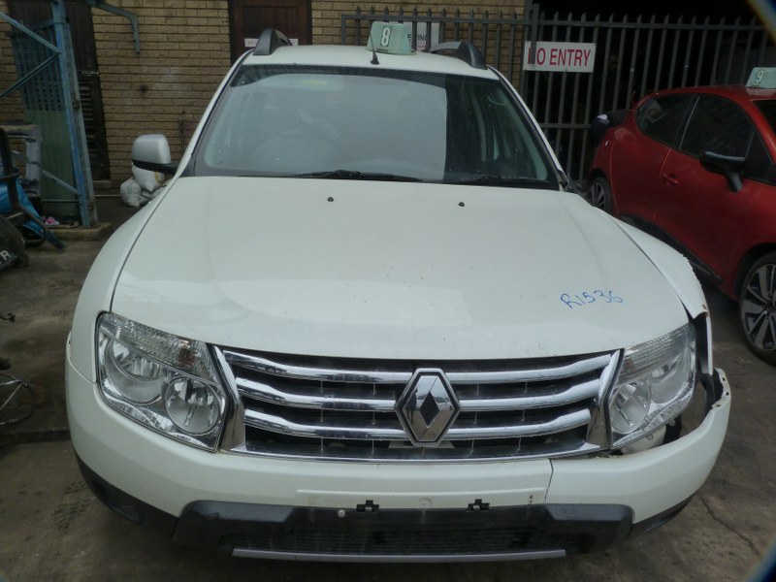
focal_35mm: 25
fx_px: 560
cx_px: 388
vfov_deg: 54.9
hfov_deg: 69.4
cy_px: 291
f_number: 5.6
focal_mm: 4.5
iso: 125
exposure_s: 1/250
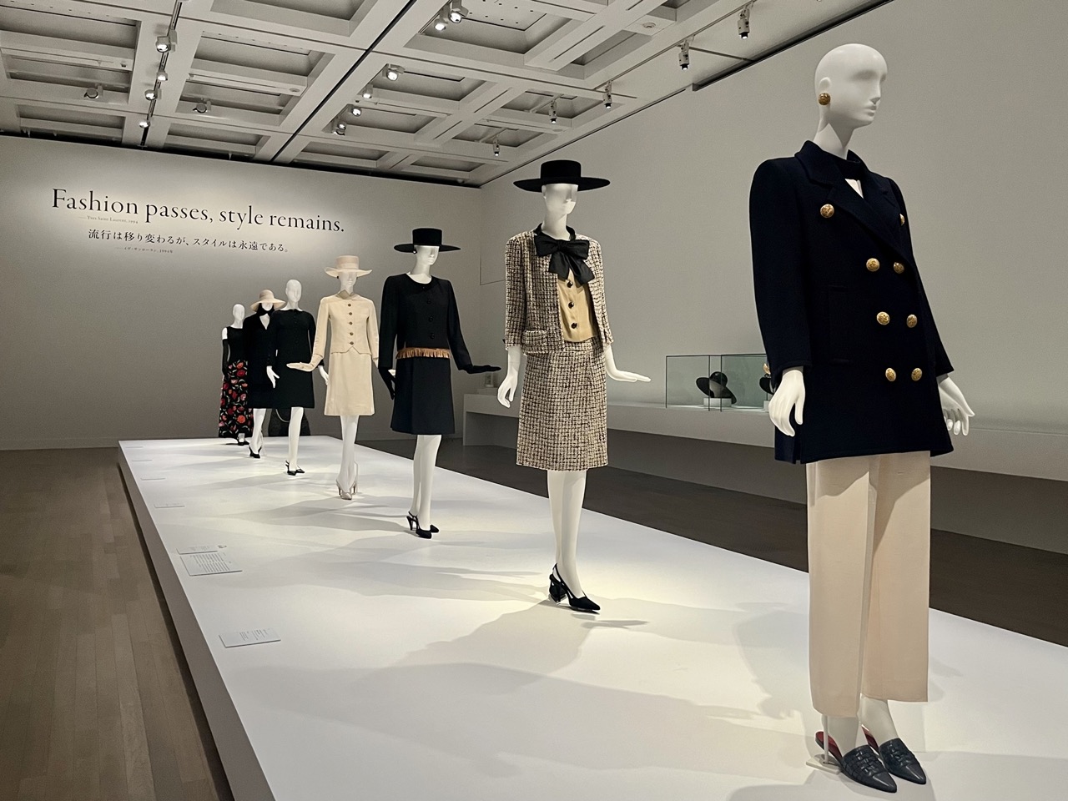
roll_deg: -1.2
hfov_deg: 67.3
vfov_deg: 53.1
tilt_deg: -2.7
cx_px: 534
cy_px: 400
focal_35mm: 26
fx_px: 802
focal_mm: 5.1
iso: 320
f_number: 1.6
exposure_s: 1/50
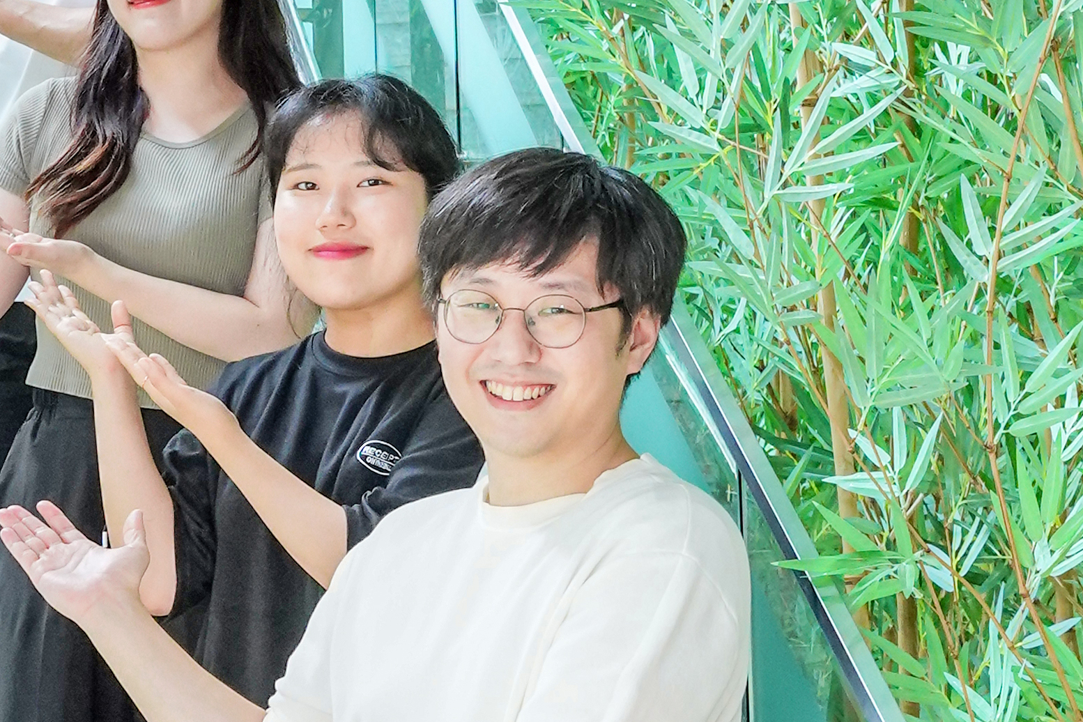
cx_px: -228
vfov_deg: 9.8
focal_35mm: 140
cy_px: 519
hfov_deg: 14.2
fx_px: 4216
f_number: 6.3
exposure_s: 1/200
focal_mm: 36.3
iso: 2500
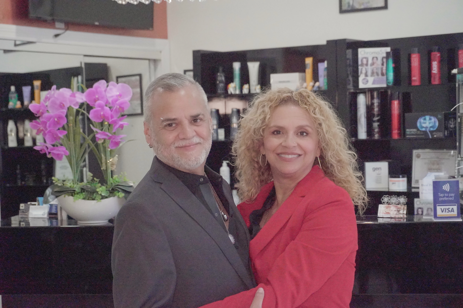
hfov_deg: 29.9
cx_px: 232
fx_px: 868
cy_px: 154
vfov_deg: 20.2
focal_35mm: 68
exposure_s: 1/500
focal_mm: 45
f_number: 5.6
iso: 10000
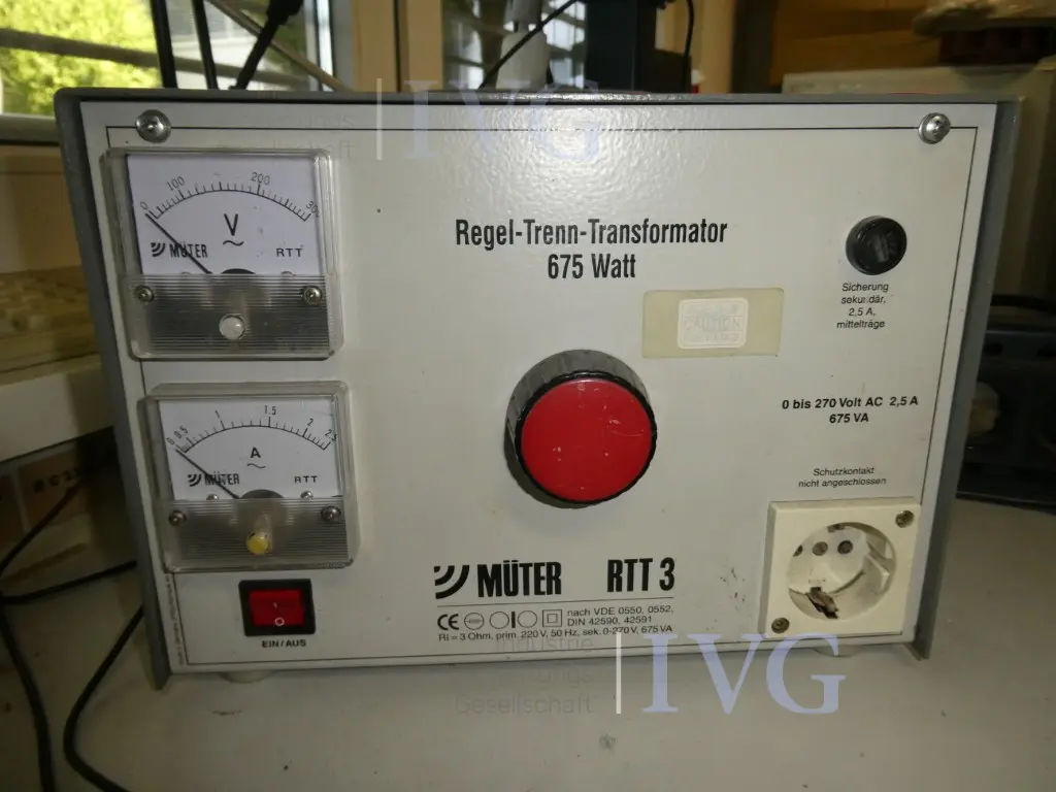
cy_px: 396
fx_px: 732
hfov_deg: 71.6
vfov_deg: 56.8
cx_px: 528
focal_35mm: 24
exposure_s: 1/125
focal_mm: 4.3
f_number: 3.3
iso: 250
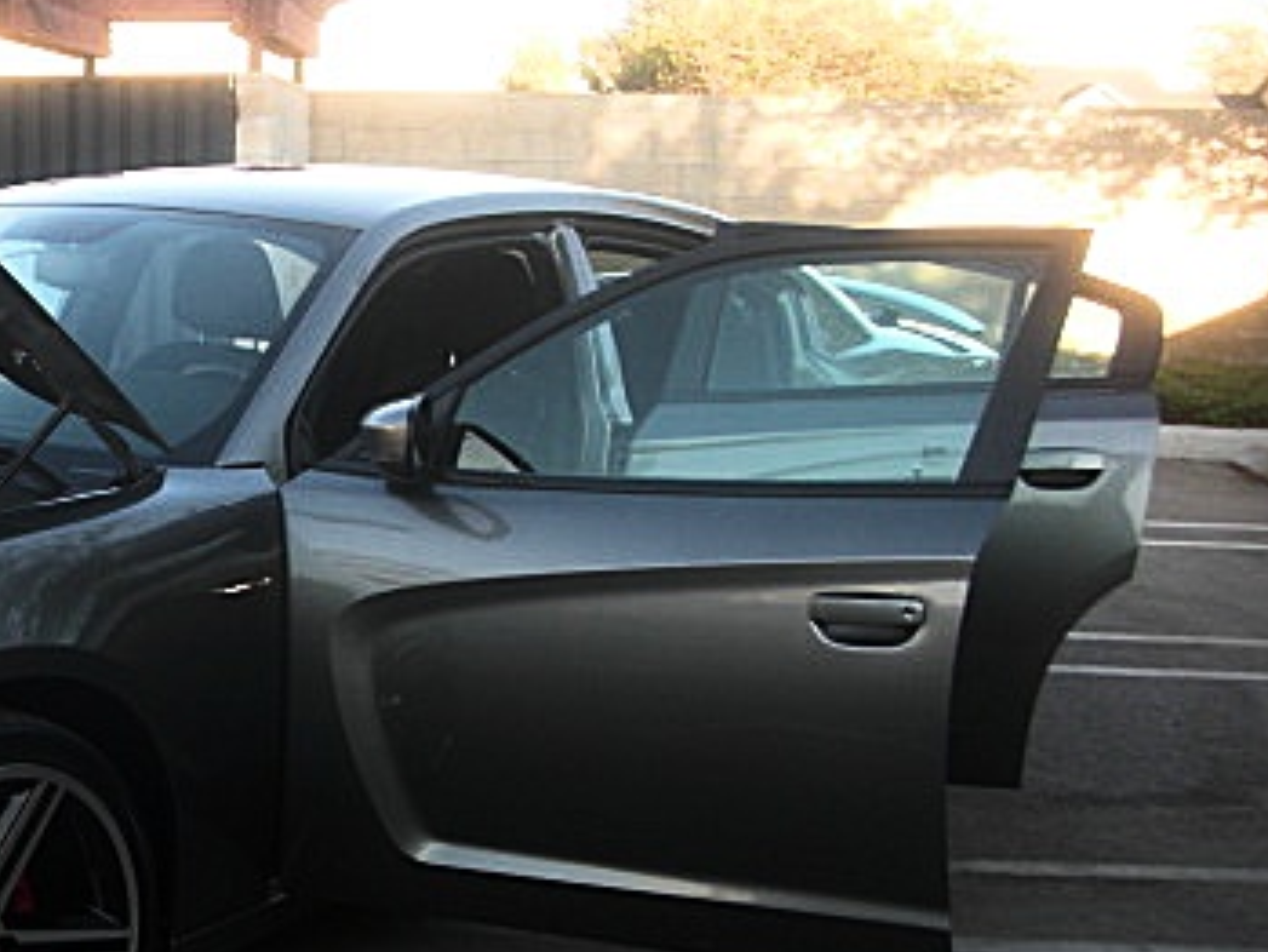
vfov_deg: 22.2
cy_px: 607
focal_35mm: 66
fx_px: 2418
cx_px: 138
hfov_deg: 28.3
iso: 50
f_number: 2.8
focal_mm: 6.3
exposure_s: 1/80
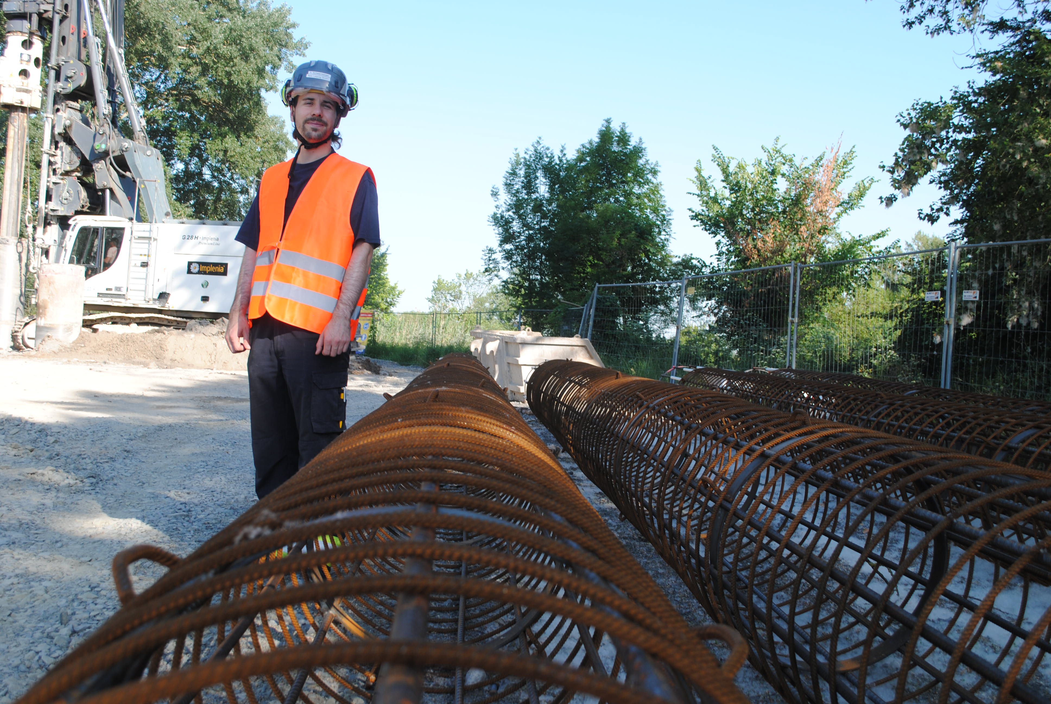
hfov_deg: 49.5
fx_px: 1140
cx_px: 526
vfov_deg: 34.3
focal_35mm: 39
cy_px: 352
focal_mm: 26
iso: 100
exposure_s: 1/160
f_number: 6.3
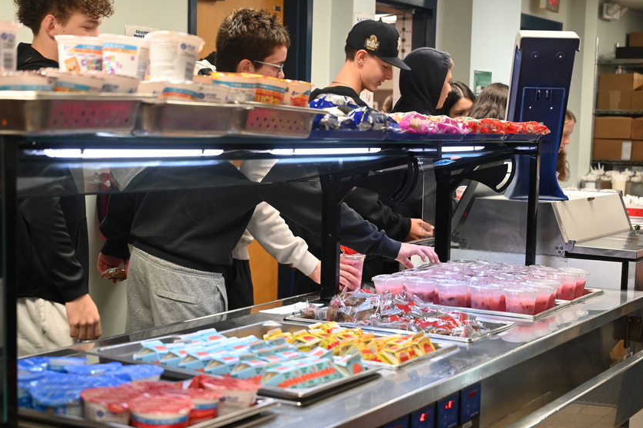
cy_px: 259
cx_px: 284
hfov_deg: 32.9
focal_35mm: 61
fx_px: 1089
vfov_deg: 22.2
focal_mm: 50
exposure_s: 1/125
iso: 2800
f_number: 4
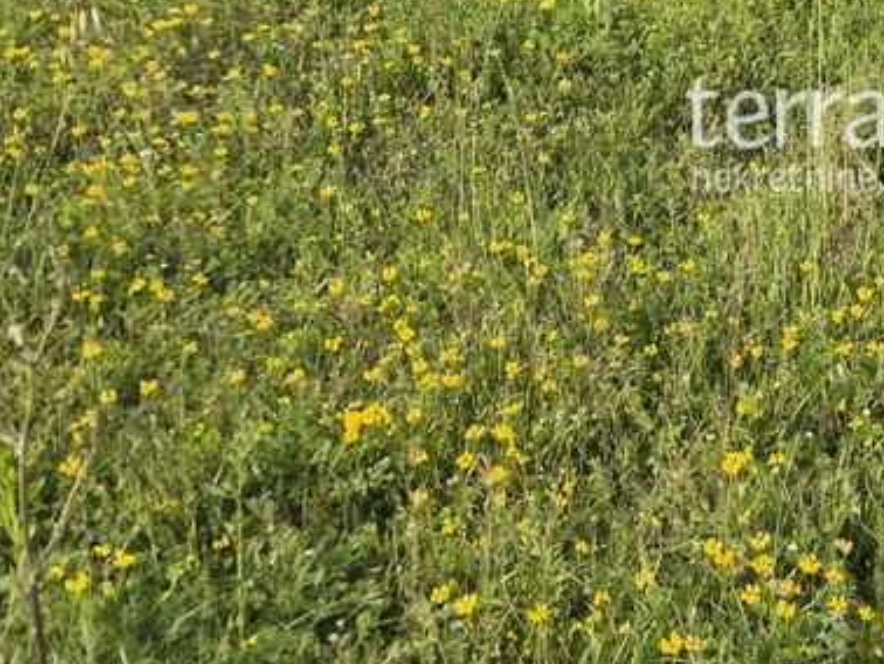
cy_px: 157
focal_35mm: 73
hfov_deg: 24.7
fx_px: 1865
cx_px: 987
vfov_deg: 20.0
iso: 25
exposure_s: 1/974
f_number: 1.8
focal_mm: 5.4
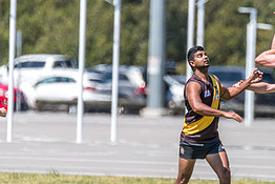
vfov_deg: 1.0
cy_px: 124
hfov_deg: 1.6
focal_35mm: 1326
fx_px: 10134
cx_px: 214
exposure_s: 1/3200
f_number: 6.3
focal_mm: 600
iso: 800
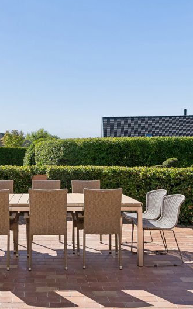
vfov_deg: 52.8
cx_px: 46
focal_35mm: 37
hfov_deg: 33.6
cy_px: 154
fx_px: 312
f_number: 7.1
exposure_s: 1/2000
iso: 800
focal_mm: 24
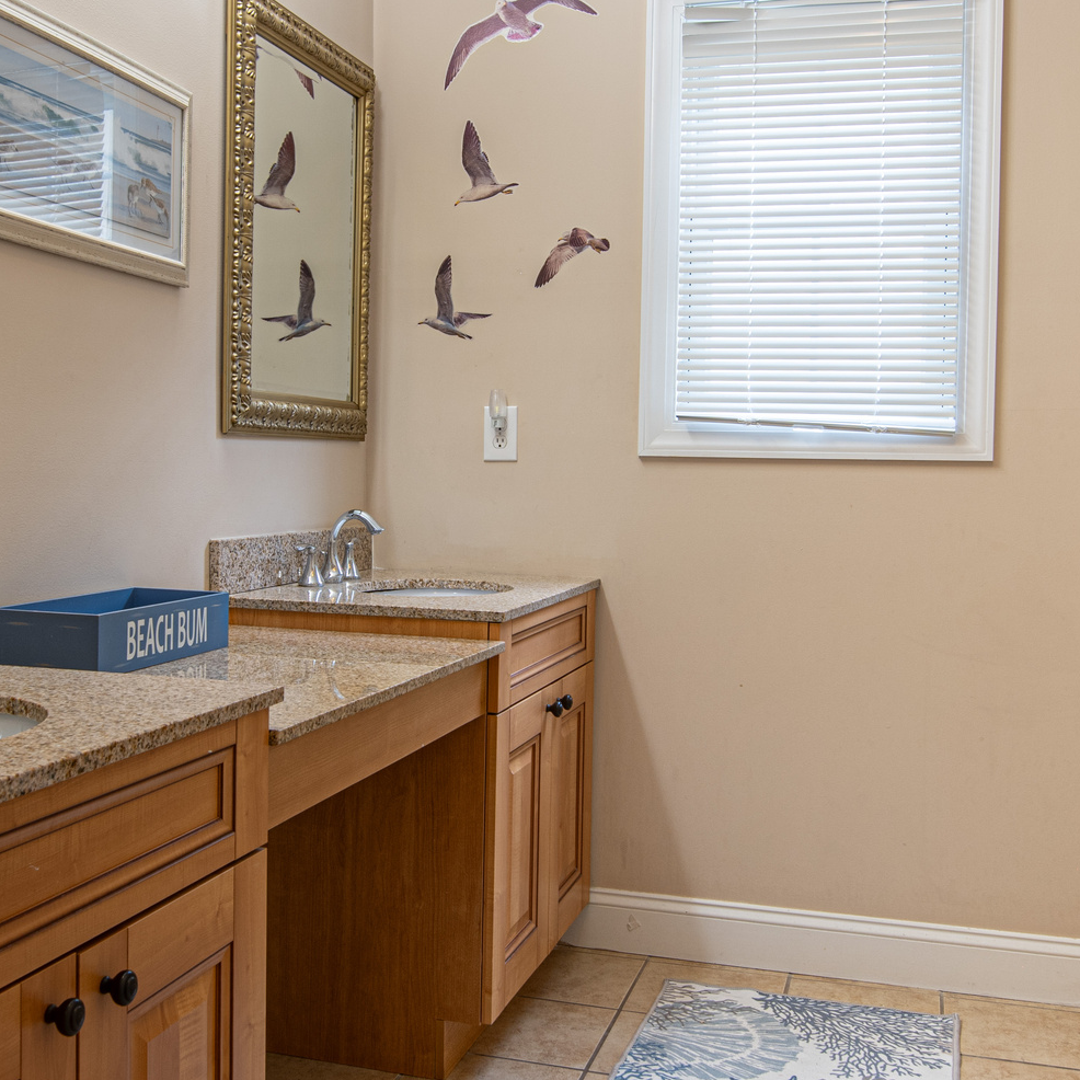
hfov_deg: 41.7
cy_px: 495
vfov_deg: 41.8
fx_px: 1412
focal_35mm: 40
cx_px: 435
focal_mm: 14
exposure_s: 1/1.25
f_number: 9
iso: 80
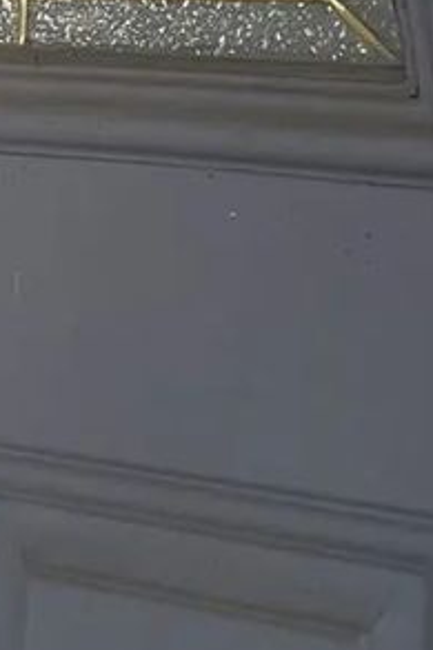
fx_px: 2276
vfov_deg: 14.0
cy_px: -607
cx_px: 80
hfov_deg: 10.8
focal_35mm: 126
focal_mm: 4.2
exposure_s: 1/121
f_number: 1.6
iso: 32
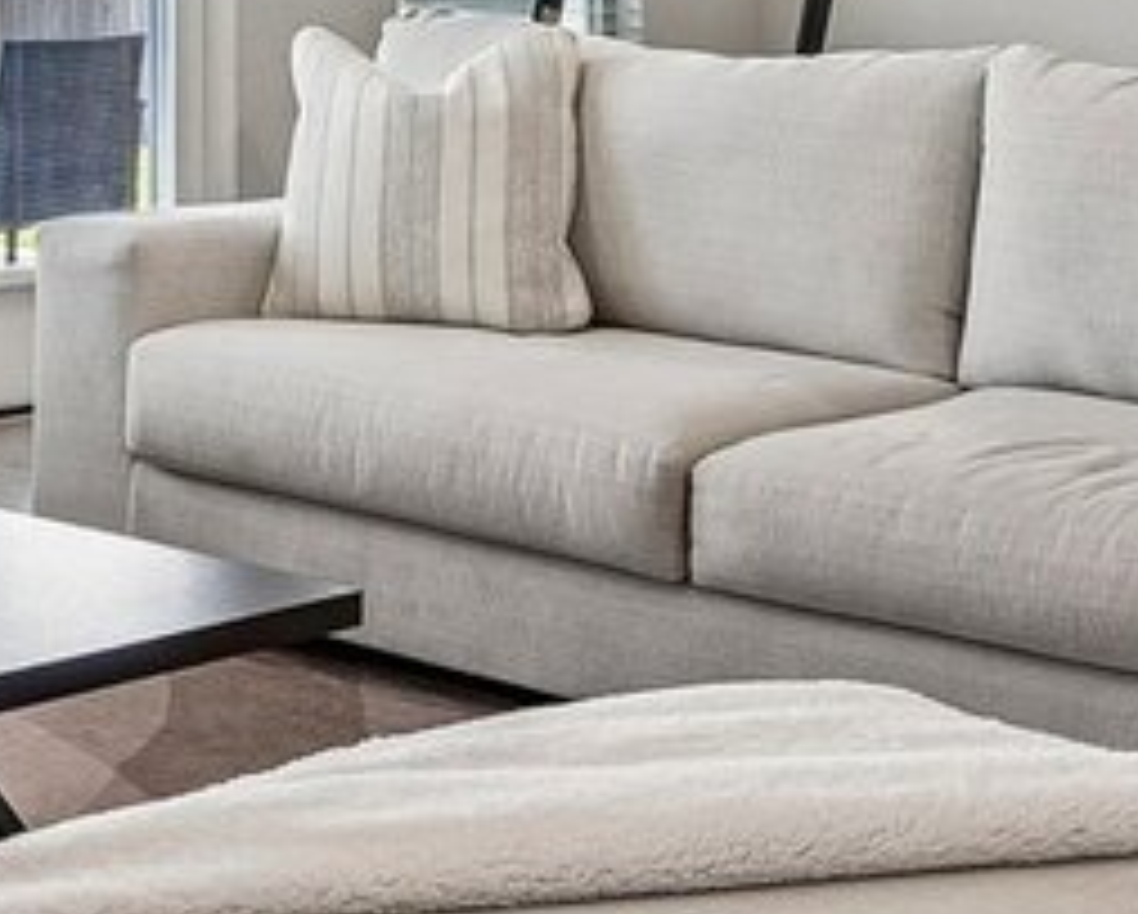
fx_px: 3237
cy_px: -158
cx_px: -58
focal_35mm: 96
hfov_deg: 19.3
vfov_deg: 15.5
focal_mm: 16
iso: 400
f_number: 8
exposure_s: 1/20
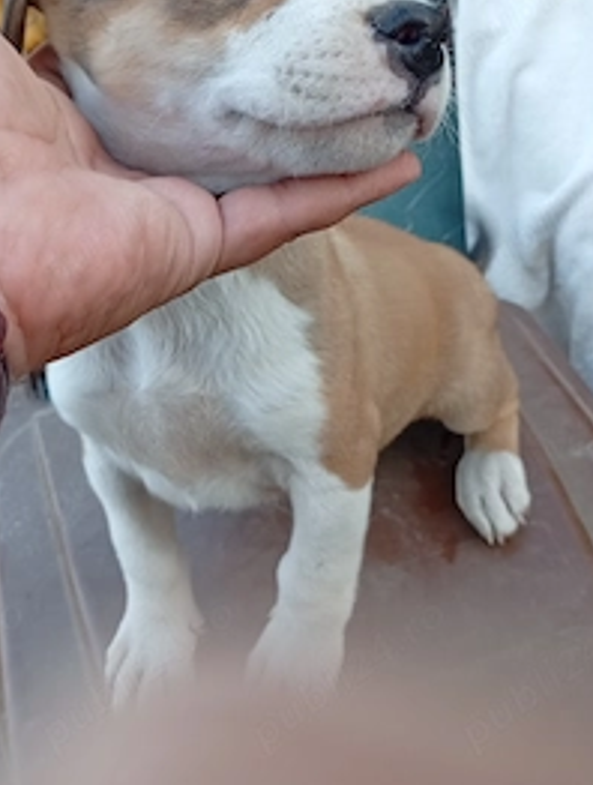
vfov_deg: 45.0
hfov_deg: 35.2
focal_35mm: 41
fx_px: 932
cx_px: 243
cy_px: 264
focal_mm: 3.98
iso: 62
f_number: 1.8
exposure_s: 1/50
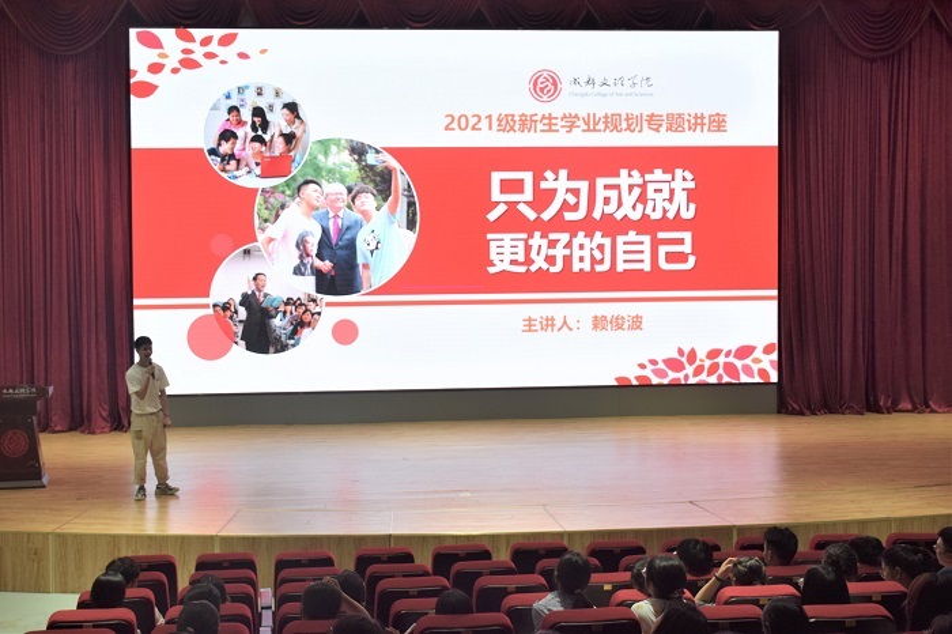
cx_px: 476
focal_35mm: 39
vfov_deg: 34.2
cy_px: 317
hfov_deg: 49.6
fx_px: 1031
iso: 400
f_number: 5
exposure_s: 1/100
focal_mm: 26
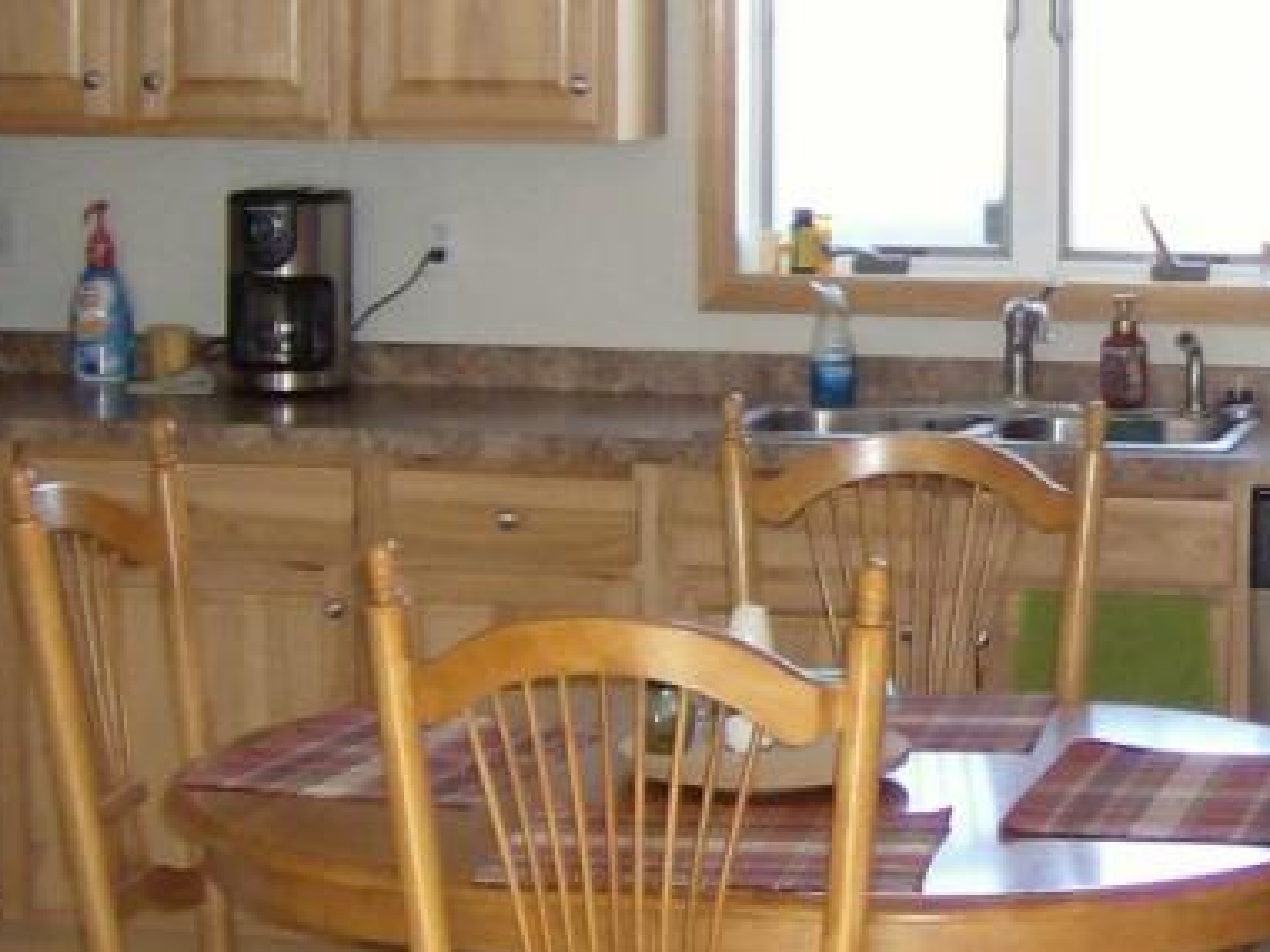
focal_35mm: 97
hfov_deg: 19.8
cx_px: 1206
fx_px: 3559
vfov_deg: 15.2
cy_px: 267
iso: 200
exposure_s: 1/61.9
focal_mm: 6
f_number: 2.8
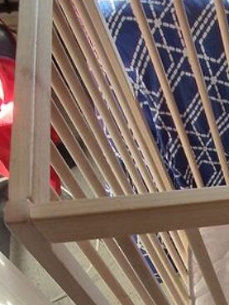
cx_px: 388
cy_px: 450
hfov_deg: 22.1
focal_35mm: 47
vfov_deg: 28.1
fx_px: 414
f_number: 2.2
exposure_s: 1/50
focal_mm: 2.2
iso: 320
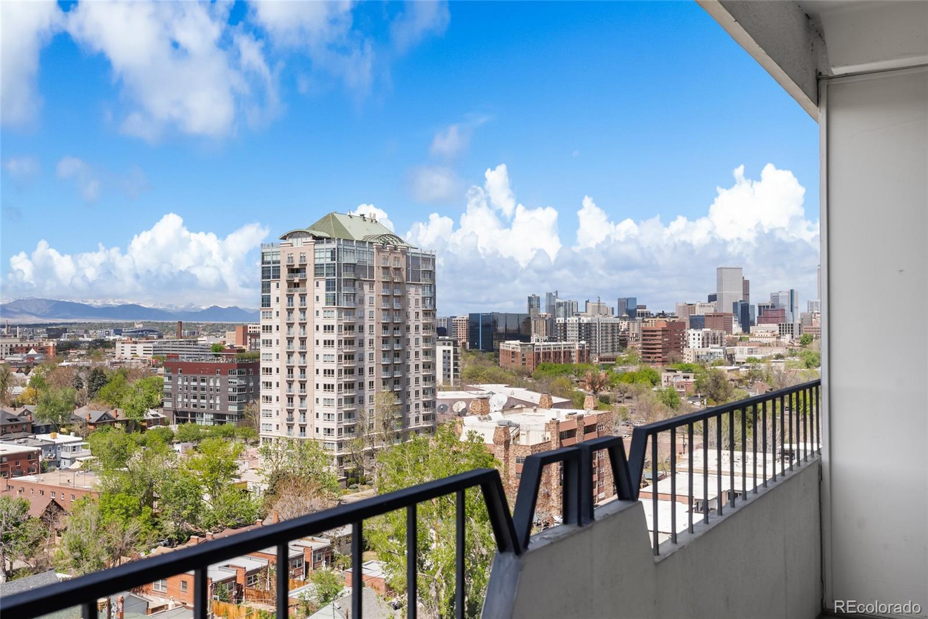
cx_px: 464
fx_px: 902
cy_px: 310
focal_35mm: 35
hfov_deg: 54.4
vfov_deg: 37.9
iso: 200
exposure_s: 1/125
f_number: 8
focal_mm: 35
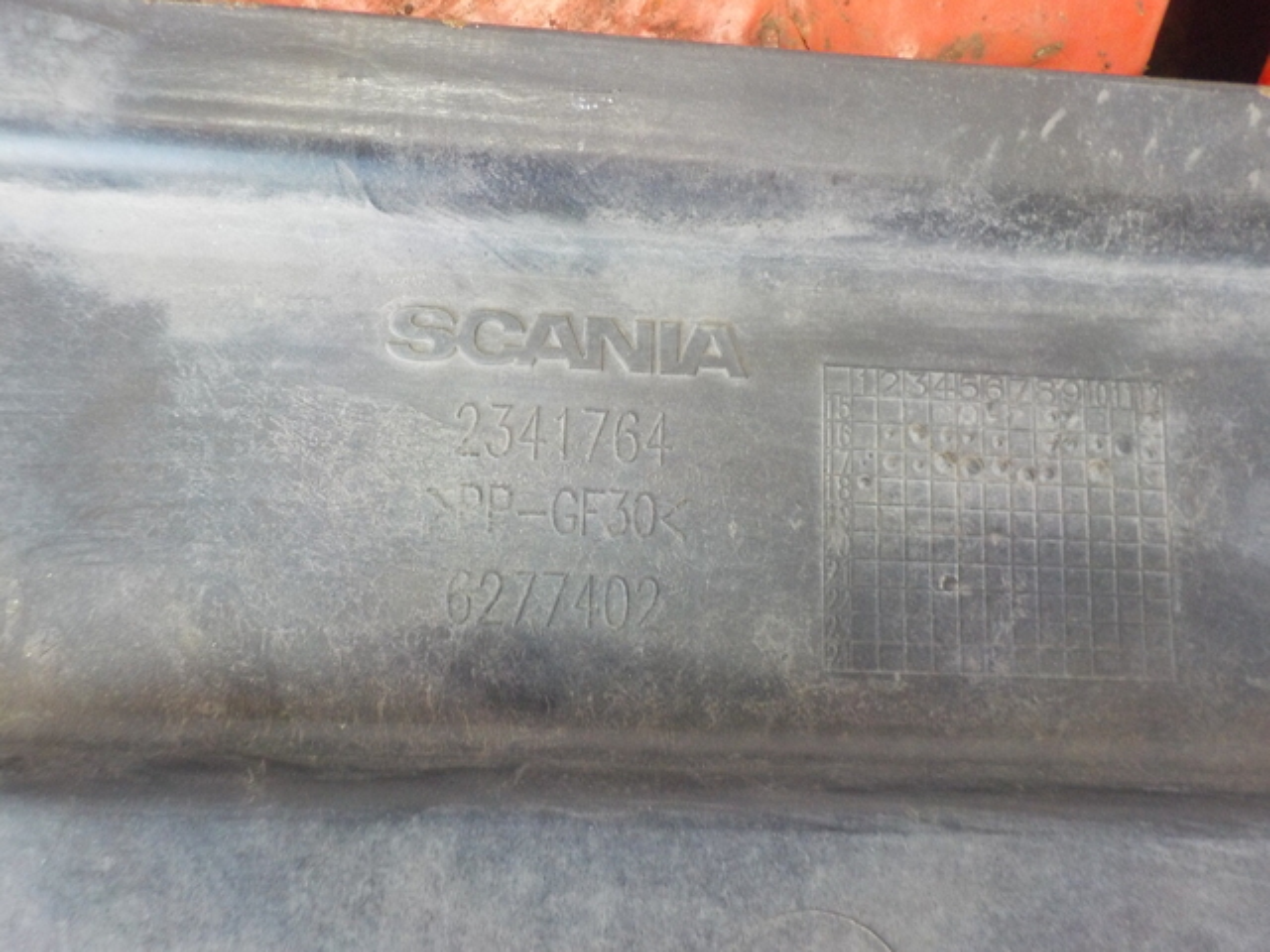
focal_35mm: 30
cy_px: 476
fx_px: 1101
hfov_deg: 60.0
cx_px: 635
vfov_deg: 46.8
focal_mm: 4.1
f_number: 3.3
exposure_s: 1/30
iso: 400
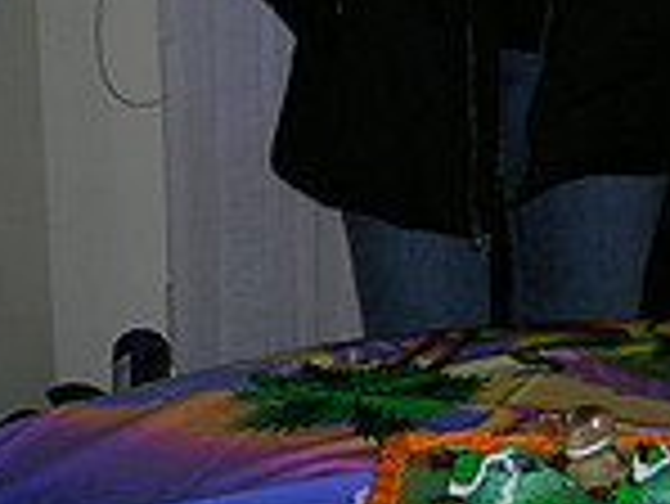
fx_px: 2557
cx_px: 270
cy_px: 272
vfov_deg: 11.2
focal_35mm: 132
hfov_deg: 14.9
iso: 50
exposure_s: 1/60.1
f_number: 2.9
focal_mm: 5.7
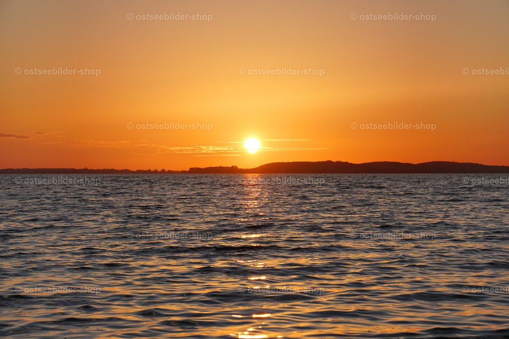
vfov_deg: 13.0
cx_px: 254
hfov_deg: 19.5
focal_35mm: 105
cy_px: 170
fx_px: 1485
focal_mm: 70
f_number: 8
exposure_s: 1/1000
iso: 320
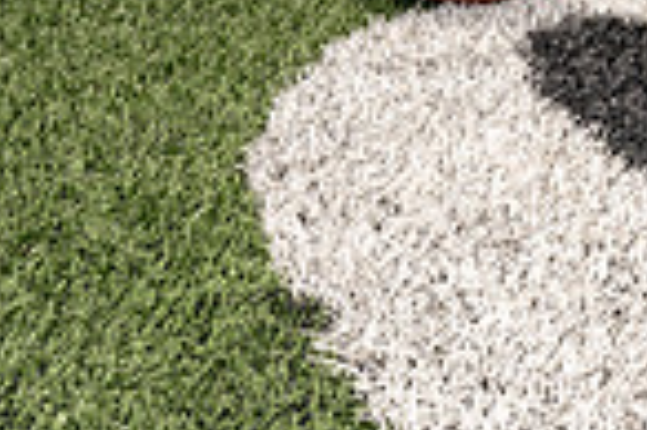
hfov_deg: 17.3
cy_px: -550
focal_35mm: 117
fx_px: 2100
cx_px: 554
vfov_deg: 10.3
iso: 100
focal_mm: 38
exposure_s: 1/250
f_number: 8
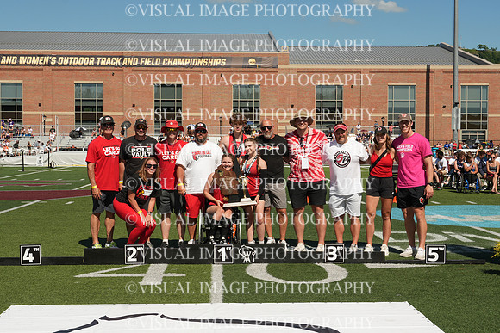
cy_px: 166
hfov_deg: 36.9
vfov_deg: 25.1
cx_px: 250
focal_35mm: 54
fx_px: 750
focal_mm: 36
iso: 100
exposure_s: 1/200
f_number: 11
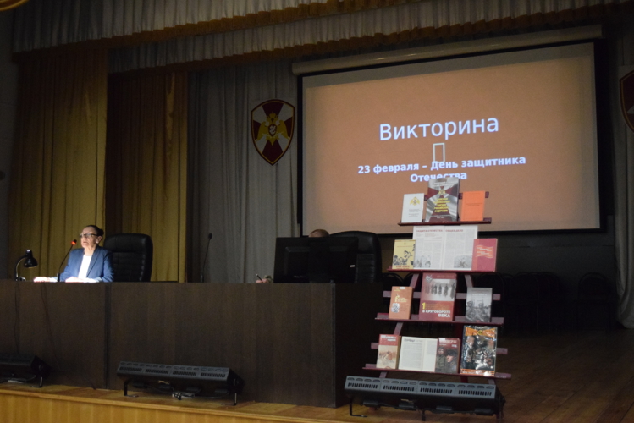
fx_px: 819
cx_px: 317
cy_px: 212
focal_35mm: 46
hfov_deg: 42.3
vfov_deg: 29.0
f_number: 4.2
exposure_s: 1/50
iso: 6400
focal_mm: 31
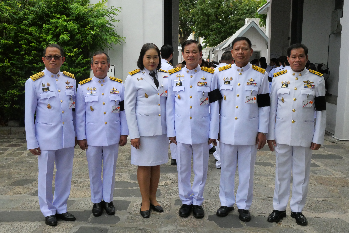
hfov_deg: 47.4
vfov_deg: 32.7
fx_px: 398
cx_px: 174
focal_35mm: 41
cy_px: 116
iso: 3200
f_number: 9
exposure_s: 1/3200
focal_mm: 20
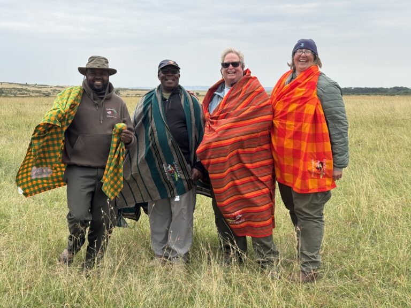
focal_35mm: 48
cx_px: 206
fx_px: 570
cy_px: 154
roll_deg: -0.6
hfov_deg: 39.7
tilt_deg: -5.6
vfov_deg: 30.3
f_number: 1.78
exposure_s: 1/1043
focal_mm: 6.76
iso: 64
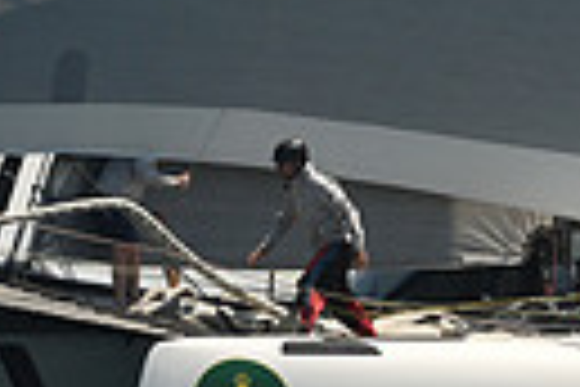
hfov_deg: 6.5
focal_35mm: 315
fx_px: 5075
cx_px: 409
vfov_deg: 4.4
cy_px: 187
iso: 320
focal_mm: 70
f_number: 5.6
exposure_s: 1/1250
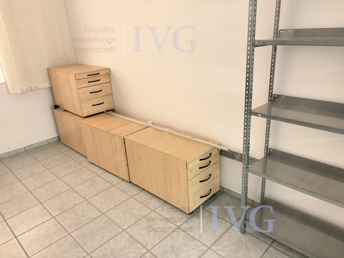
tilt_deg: -25.8
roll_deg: +2.5
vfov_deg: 53.1
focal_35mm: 26
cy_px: 129
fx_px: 258
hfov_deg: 67.3
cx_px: 172
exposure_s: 1/33
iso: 400
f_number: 1.6
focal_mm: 5.96
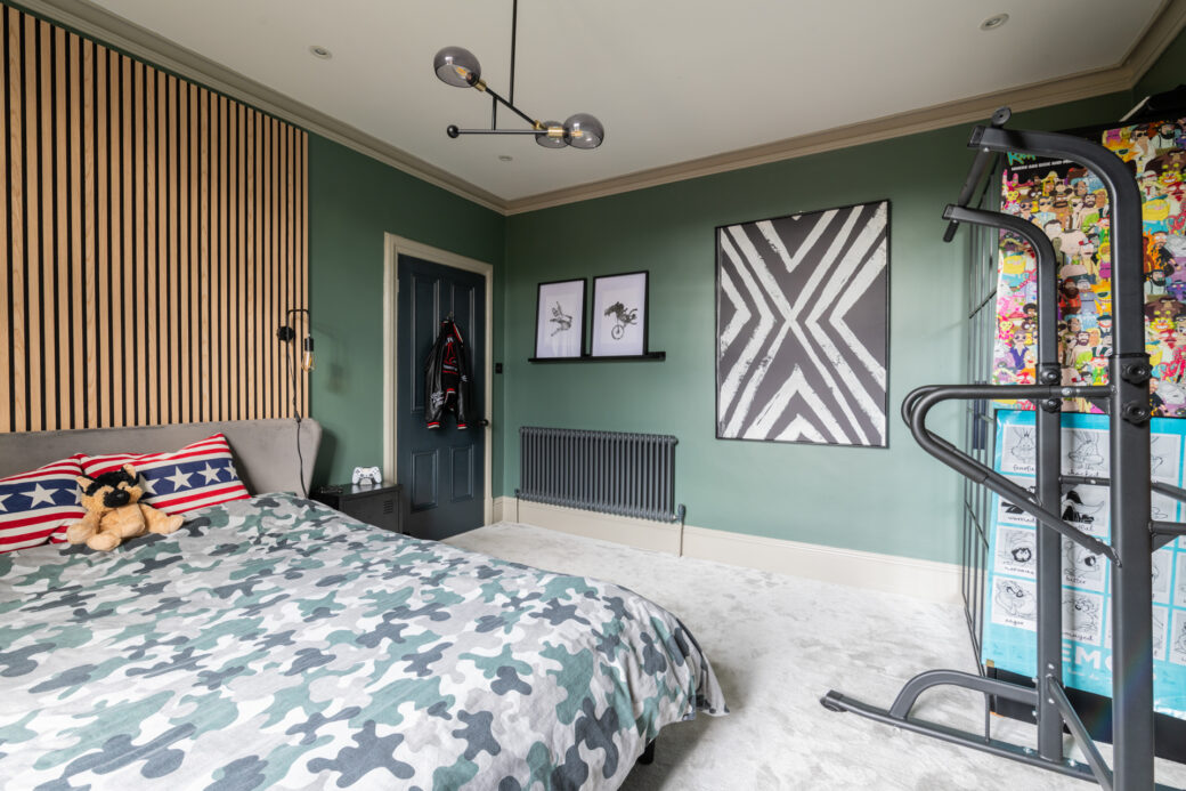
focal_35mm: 15
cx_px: 593
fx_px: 494
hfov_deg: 100.4
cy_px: 396
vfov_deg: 77.3
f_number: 8
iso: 200
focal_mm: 15
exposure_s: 1/1.67
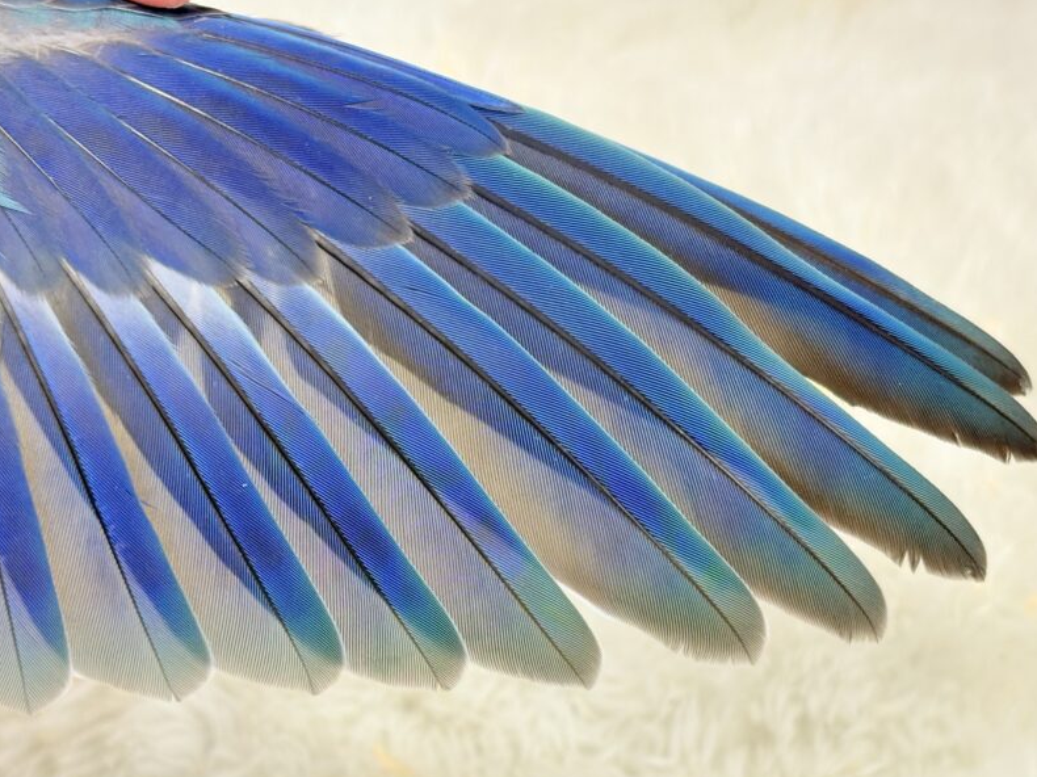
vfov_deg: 18.6
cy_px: 567
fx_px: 2366
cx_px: 488
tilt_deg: -54.6
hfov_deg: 24.7
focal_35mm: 79
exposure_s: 1/50
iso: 64
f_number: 1.6
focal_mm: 5.96
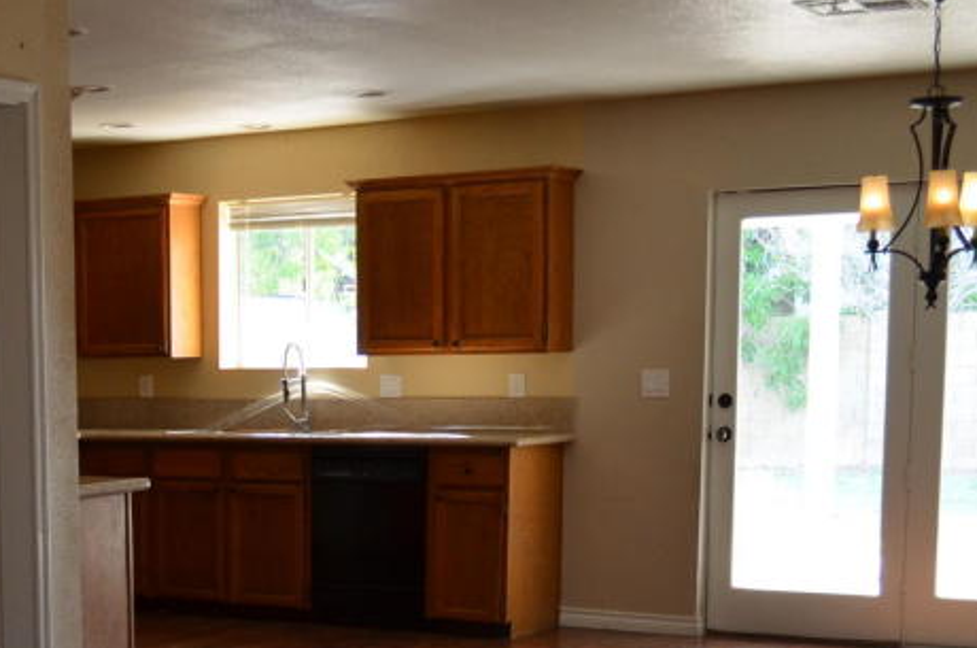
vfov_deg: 19.3
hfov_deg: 27.8
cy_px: 663
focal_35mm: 68
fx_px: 1842
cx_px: -20
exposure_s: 1/60
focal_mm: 18
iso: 400
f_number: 4
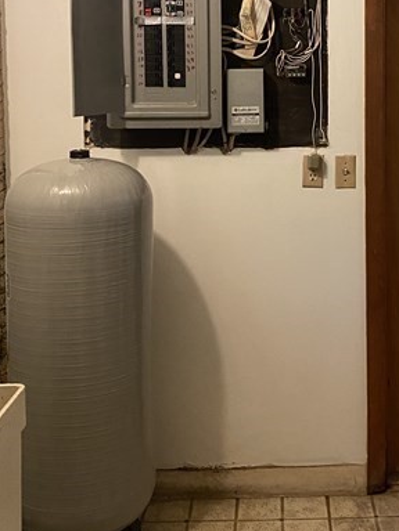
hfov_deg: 27.6
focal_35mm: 52
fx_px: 799
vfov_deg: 35.8
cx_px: 308
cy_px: 119
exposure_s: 1/40
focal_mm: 4.25
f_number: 1.8
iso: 400
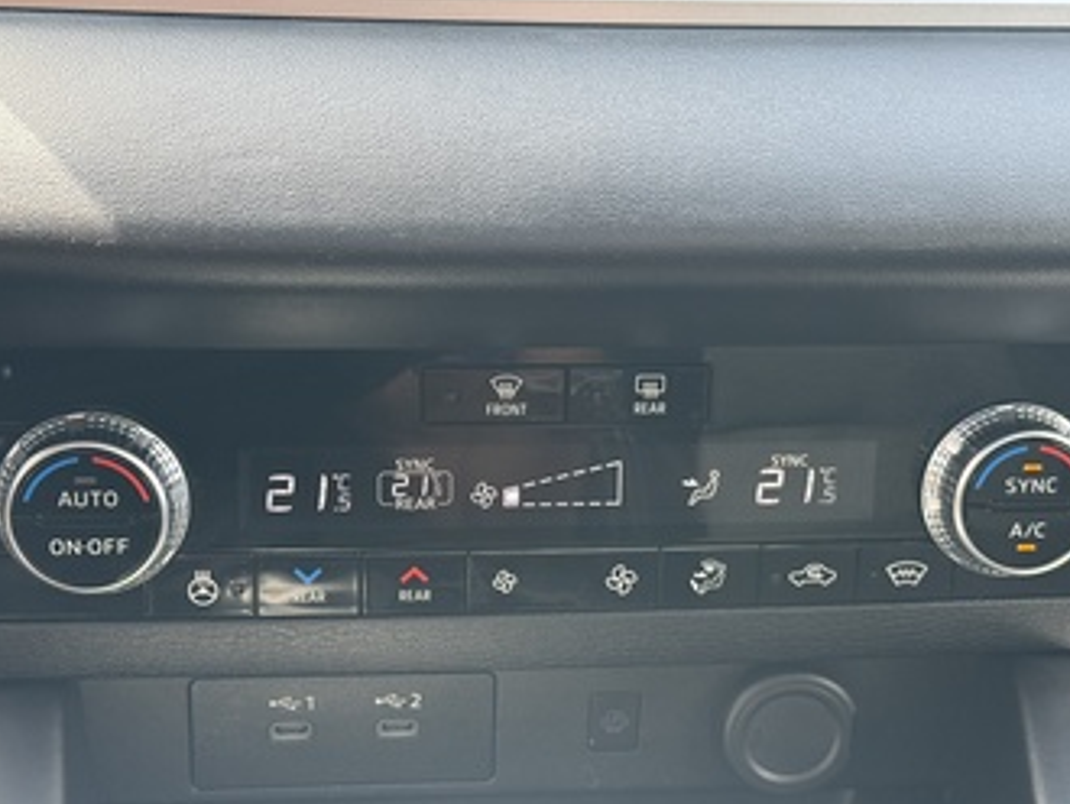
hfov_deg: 31.7
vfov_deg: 24.0
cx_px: 558
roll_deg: -3.4
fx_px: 1887
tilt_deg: -33.3
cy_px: 491
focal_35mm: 61
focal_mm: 6.76
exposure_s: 1/175
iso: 125
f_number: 1.78
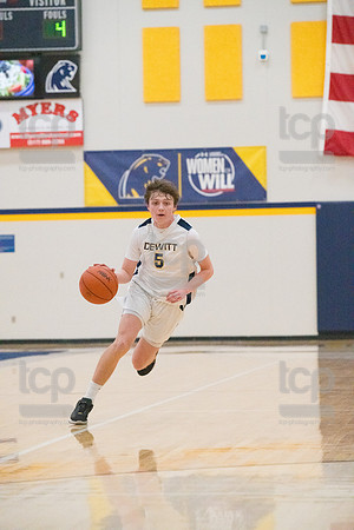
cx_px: 177
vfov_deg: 13.2
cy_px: 265
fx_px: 2286
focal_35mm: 155
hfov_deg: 8.9
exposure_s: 1/1600
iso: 10000
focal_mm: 155
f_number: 4.5
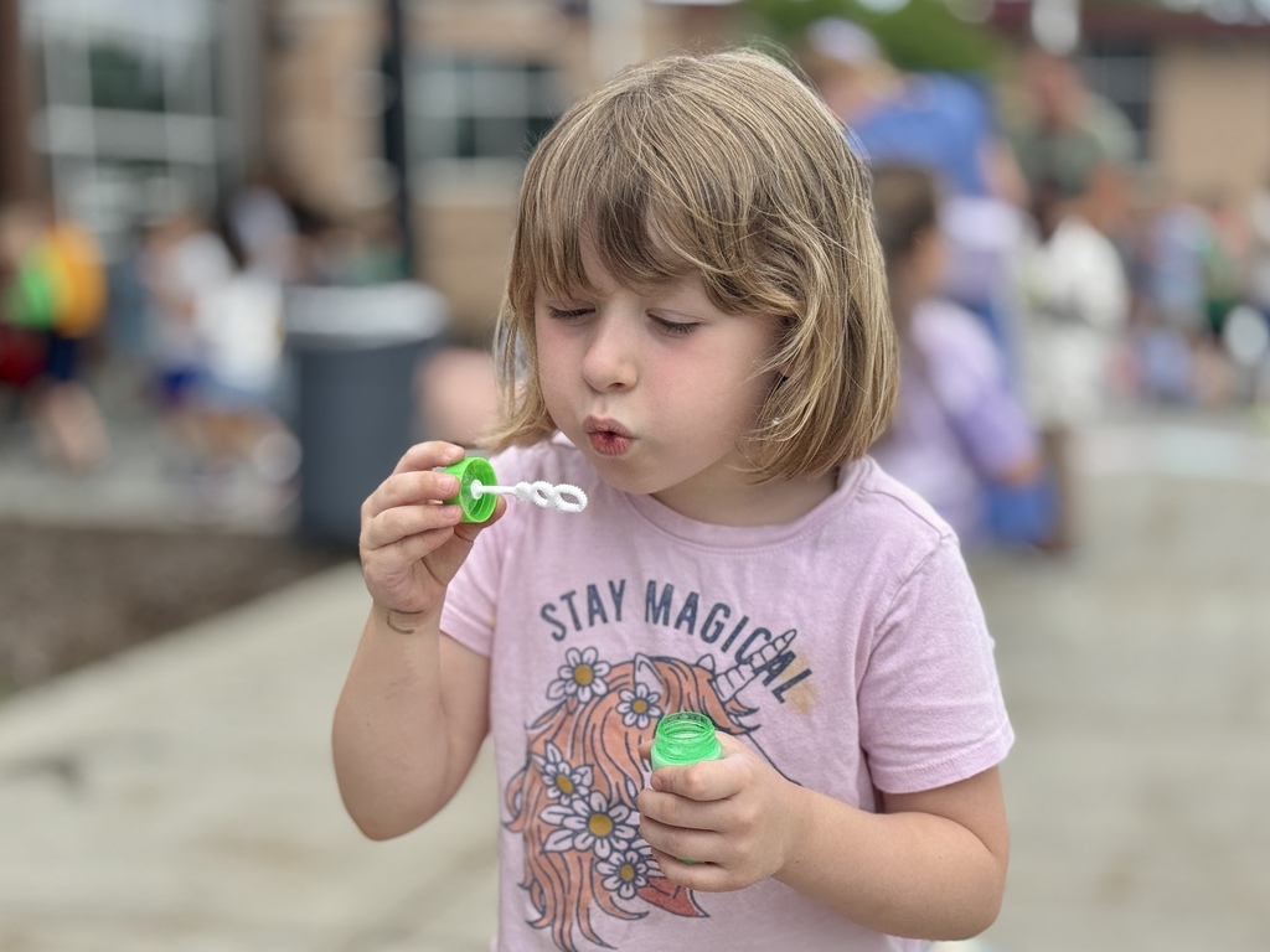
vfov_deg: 30.3
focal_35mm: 48
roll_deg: +2.4
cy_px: 476
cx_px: 635
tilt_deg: -8.8
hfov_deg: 39.7
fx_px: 1761
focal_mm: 6.76
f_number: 1.78
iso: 64
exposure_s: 1/2331
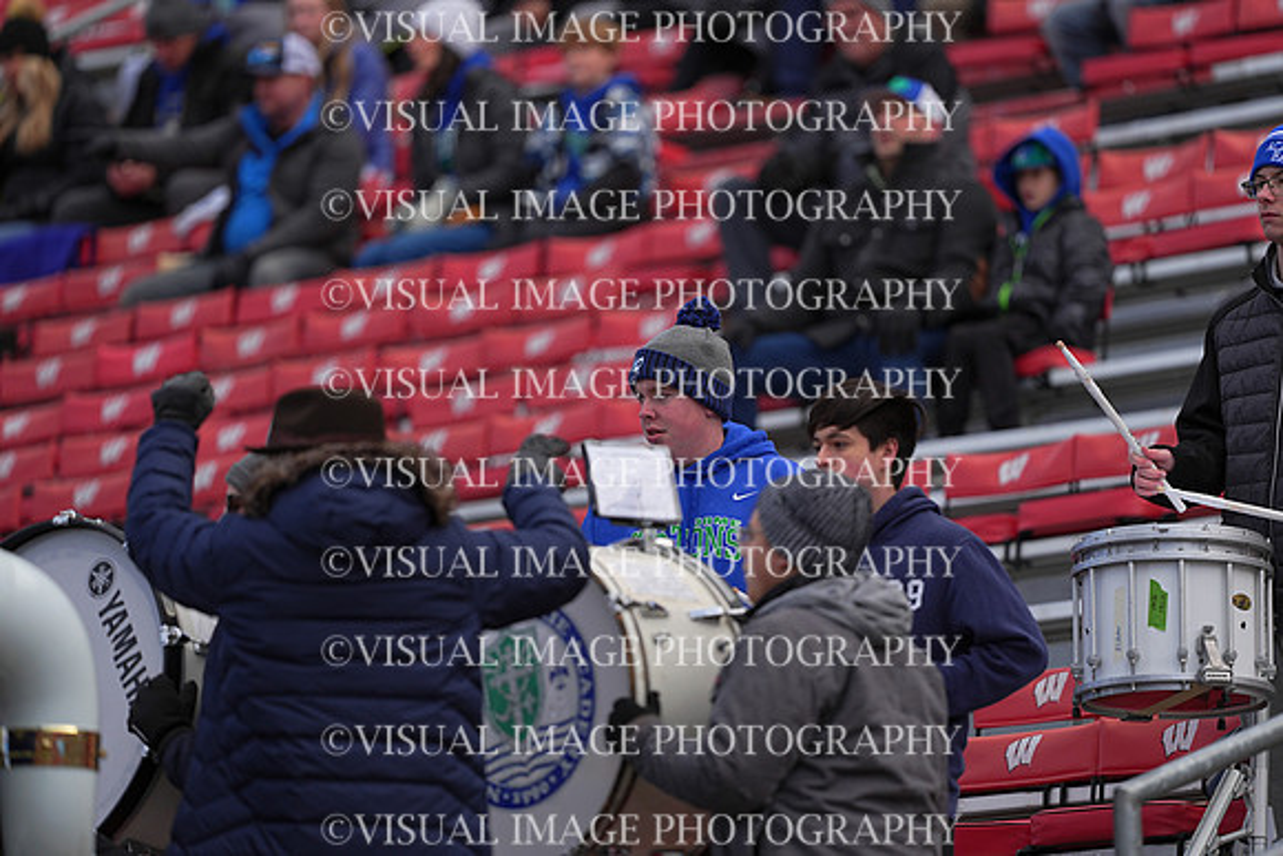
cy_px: 428
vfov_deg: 4.6
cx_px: 642
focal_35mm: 300
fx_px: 10694
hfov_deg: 6.9
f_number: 2.8
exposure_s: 1/2500
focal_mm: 300
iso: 250
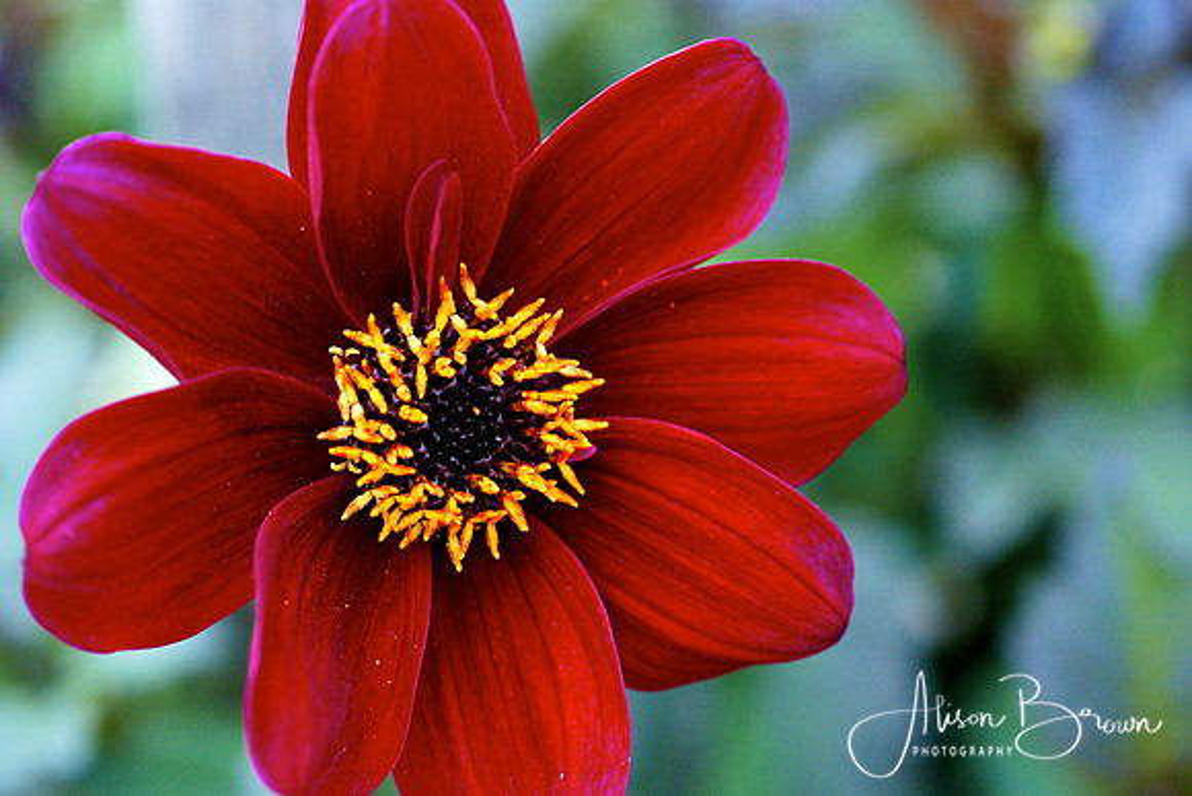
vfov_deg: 18.2
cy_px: 398
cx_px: 596
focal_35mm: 75
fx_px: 2484
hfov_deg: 27.0
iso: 1000
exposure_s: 1/640
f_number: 3.5
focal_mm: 50
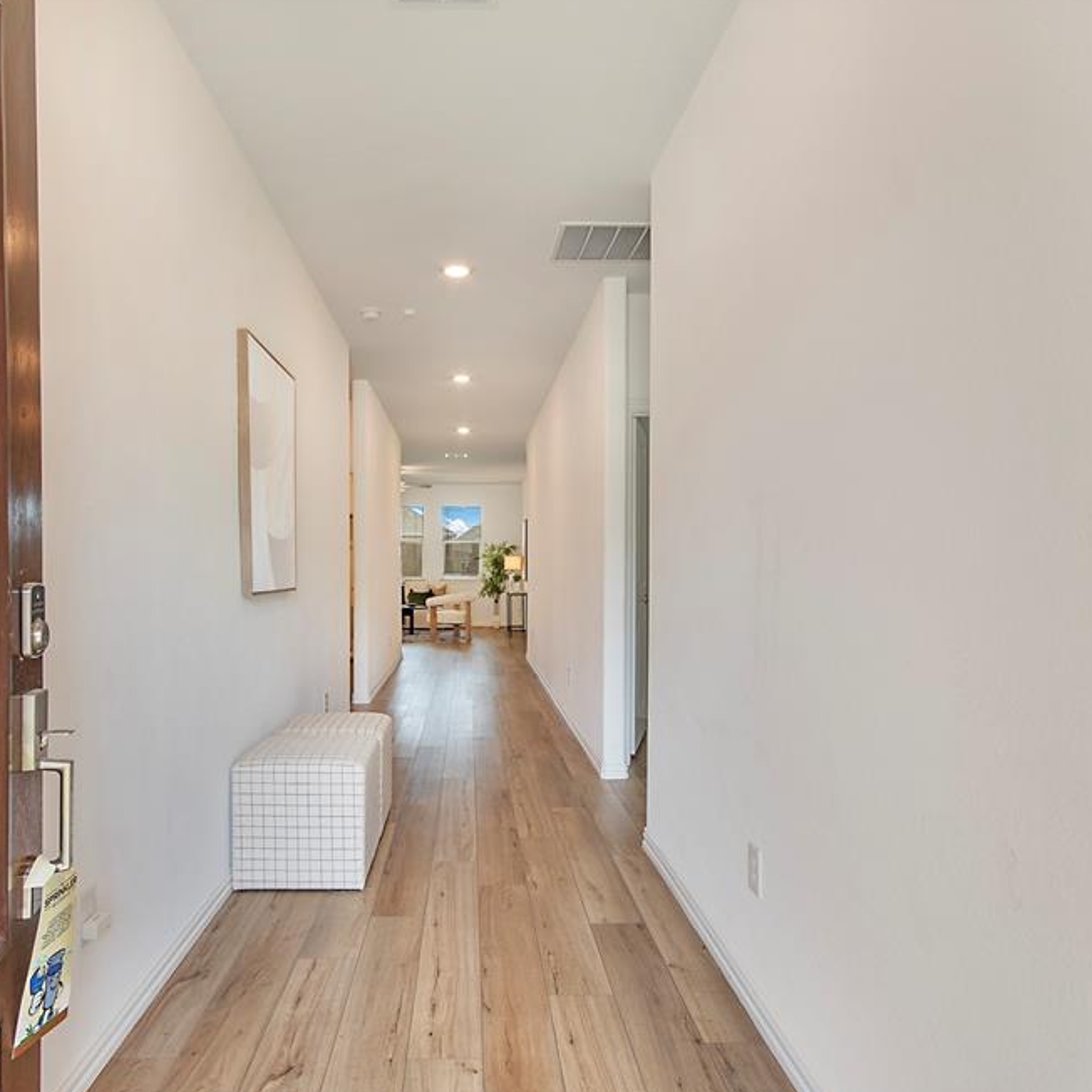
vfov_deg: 74.8
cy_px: 561
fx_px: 714
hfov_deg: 74.6
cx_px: 486
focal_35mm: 20
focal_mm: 10
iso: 100
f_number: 8
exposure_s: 1/25
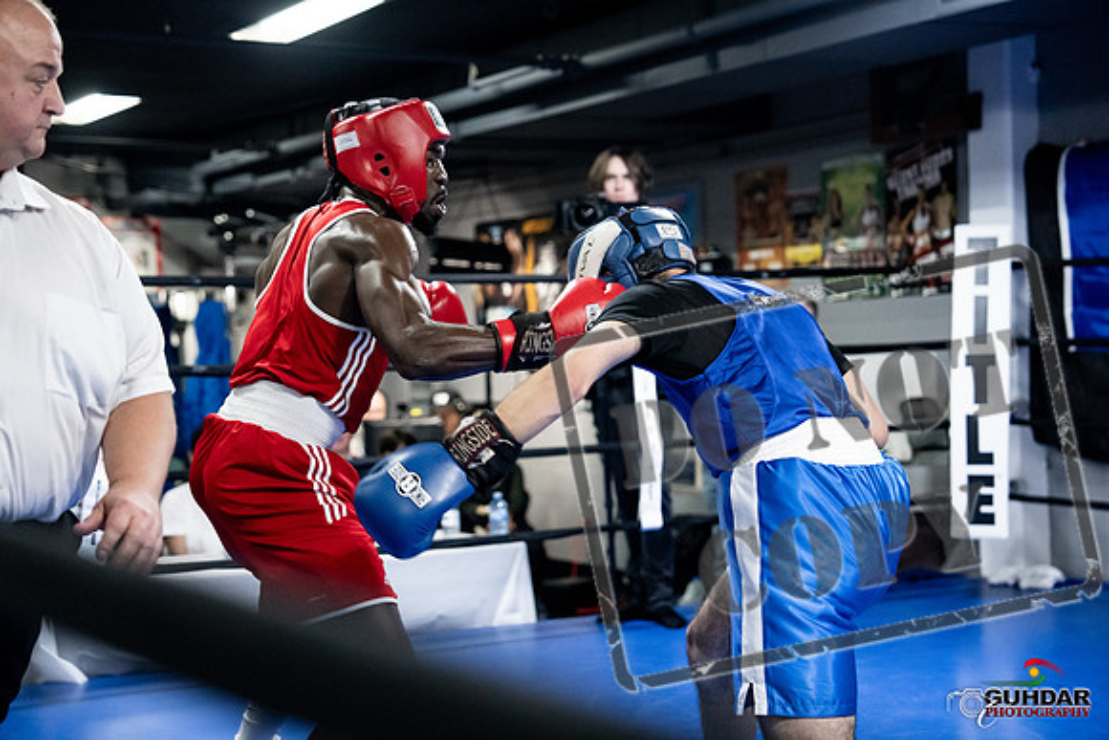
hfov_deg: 31.9
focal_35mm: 63
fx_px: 1941
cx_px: 554
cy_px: 370
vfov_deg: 21.6
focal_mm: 63
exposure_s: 1/1000
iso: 10000
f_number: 2.8
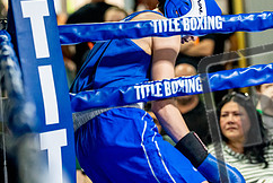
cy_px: 76
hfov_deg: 9.4
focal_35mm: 218
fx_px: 1655
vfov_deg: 6.3
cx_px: 201
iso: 4000
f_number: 2
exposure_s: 1/1000
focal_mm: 91
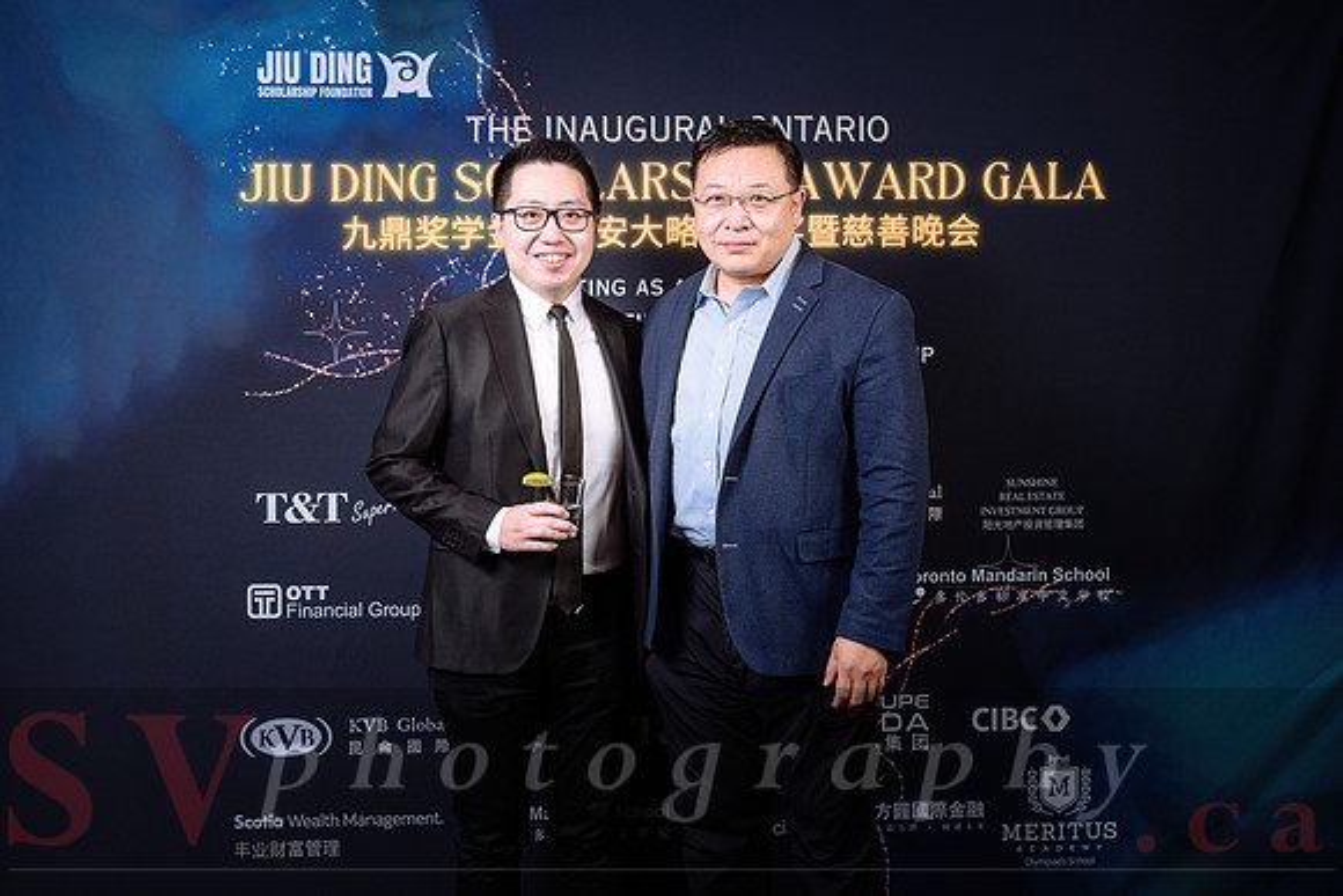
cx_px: 672
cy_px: 448
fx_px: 1343
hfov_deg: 53.1
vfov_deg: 36.9
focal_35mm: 36
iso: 500
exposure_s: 1/125
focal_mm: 36
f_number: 5
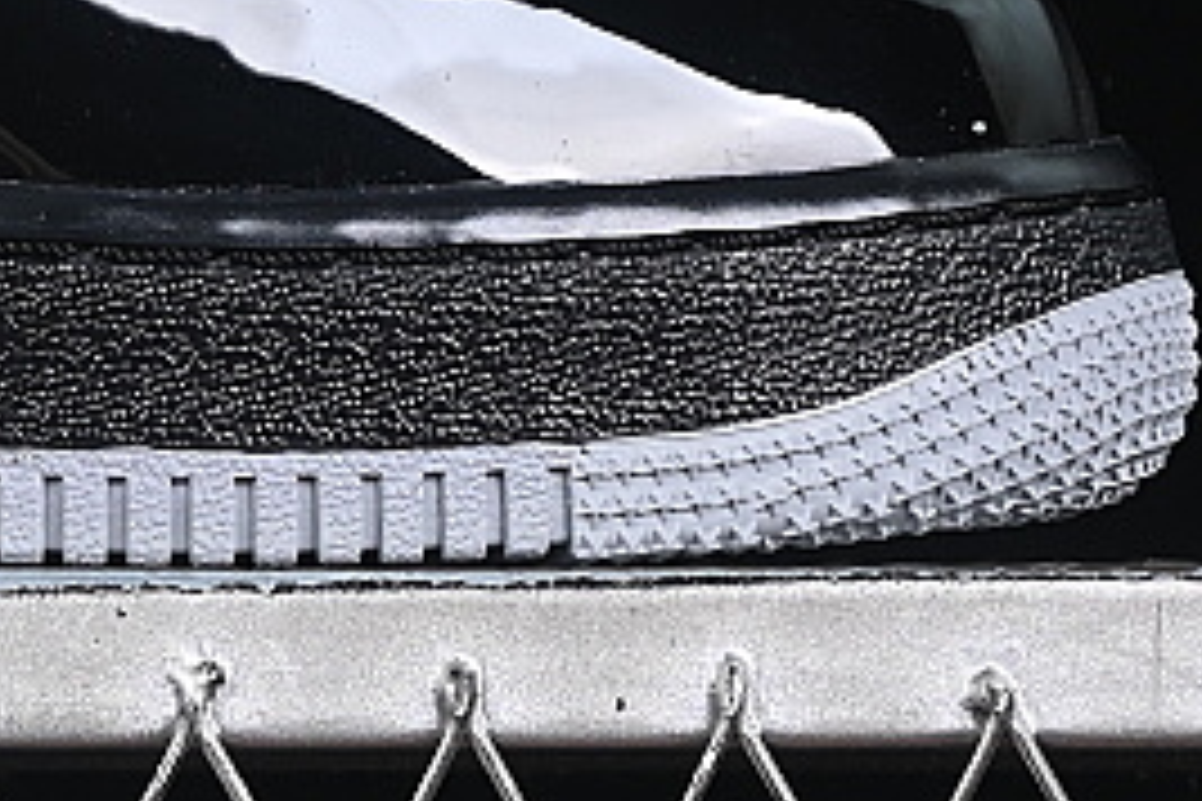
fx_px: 10116
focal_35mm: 303
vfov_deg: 4.5
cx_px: -648
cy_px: -441
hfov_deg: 6.7
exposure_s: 1/60
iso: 160
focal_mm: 50
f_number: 6.3
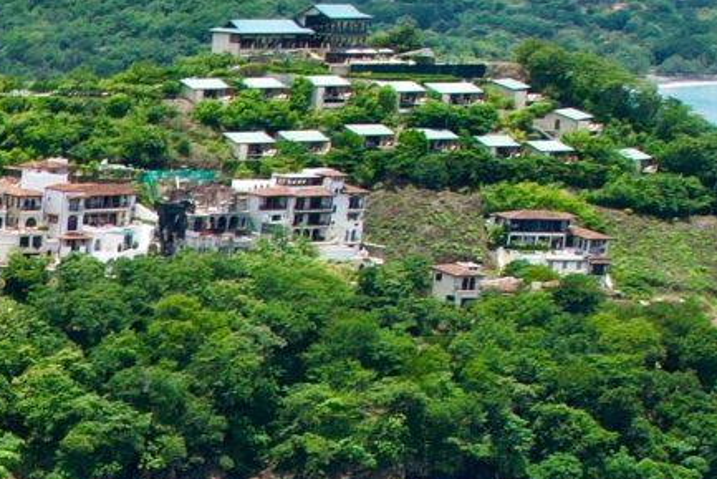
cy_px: 911
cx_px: -687
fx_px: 2590
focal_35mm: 130
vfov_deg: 9.9
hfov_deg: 13.6
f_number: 2.8
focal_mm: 8.4
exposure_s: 1/2000
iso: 140
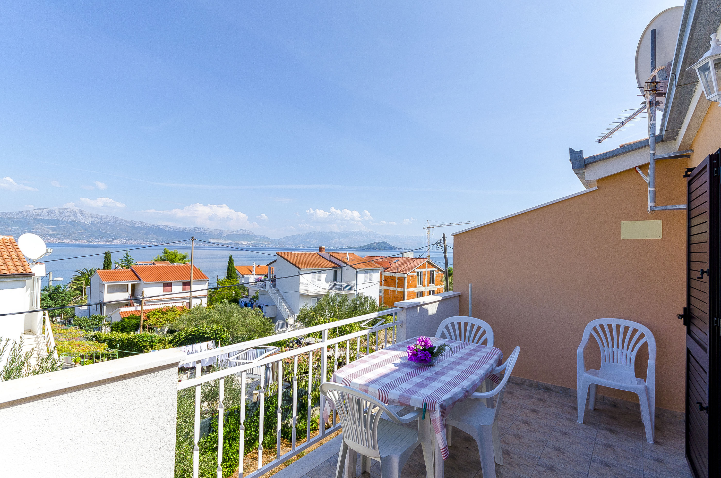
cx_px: 360
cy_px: 239
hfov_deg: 92.6
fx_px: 345
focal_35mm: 17
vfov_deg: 69.4
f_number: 8
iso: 100
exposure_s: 1/640
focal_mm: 11.5
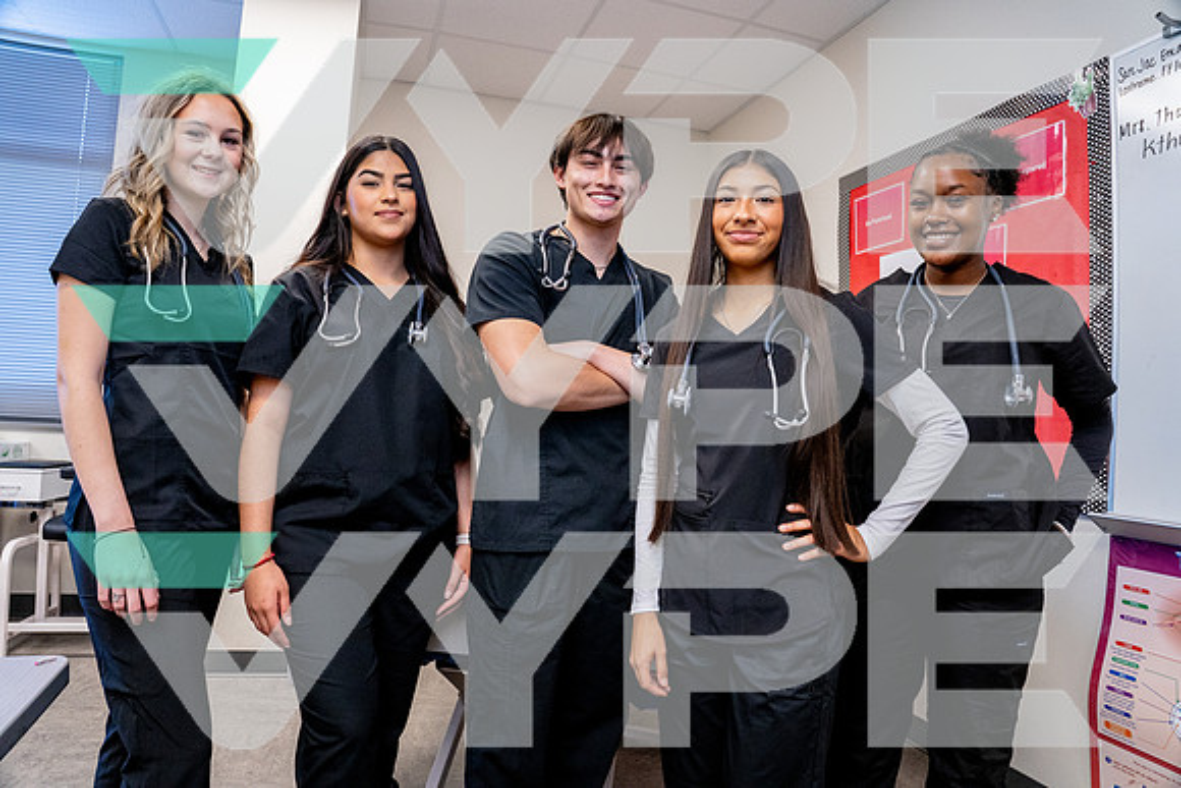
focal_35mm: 23
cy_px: 394
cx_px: 590
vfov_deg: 55.1
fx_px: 755
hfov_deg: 76.1
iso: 2500
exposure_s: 1/125
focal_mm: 23
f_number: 5.6
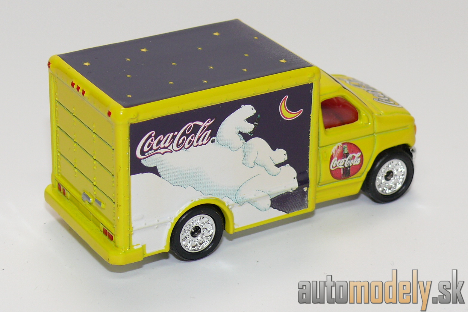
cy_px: 135
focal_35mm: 115
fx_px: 1495
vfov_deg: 11.9
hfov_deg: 17.8
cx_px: 229
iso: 100
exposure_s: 1/30
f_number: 4
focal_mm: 13.8
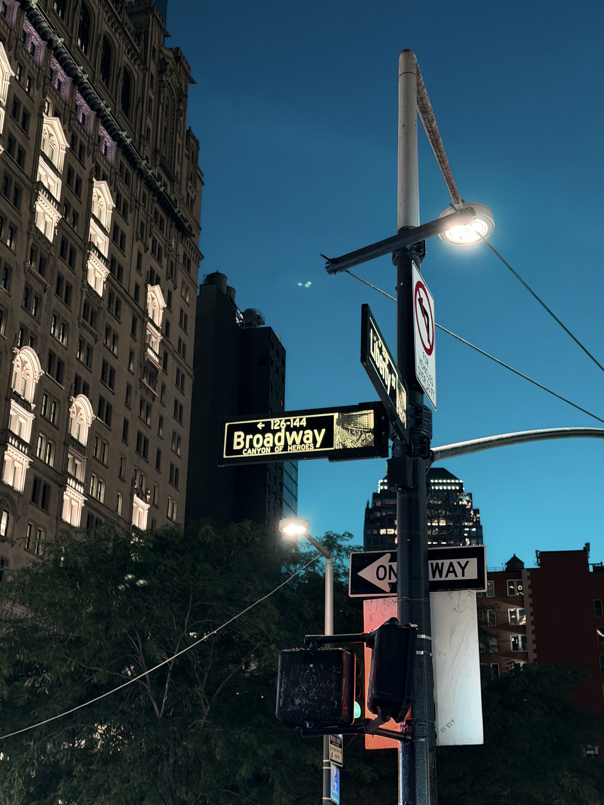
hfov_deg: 30.3
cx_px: 302
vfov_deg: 39.7
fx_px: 1117
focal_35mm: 48
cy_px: 402
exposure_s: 1/24
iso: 640
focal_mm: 6.76
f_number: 1.78
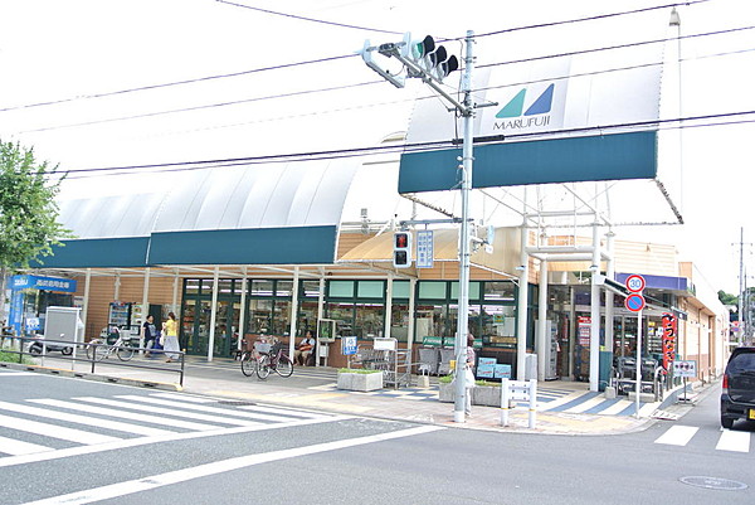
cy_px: 252
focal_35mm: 32
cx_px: 378
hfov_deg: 58.7
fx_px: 672
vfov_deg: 41.2
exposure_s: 1/250
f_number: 3.8
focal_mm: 12.2
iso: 110
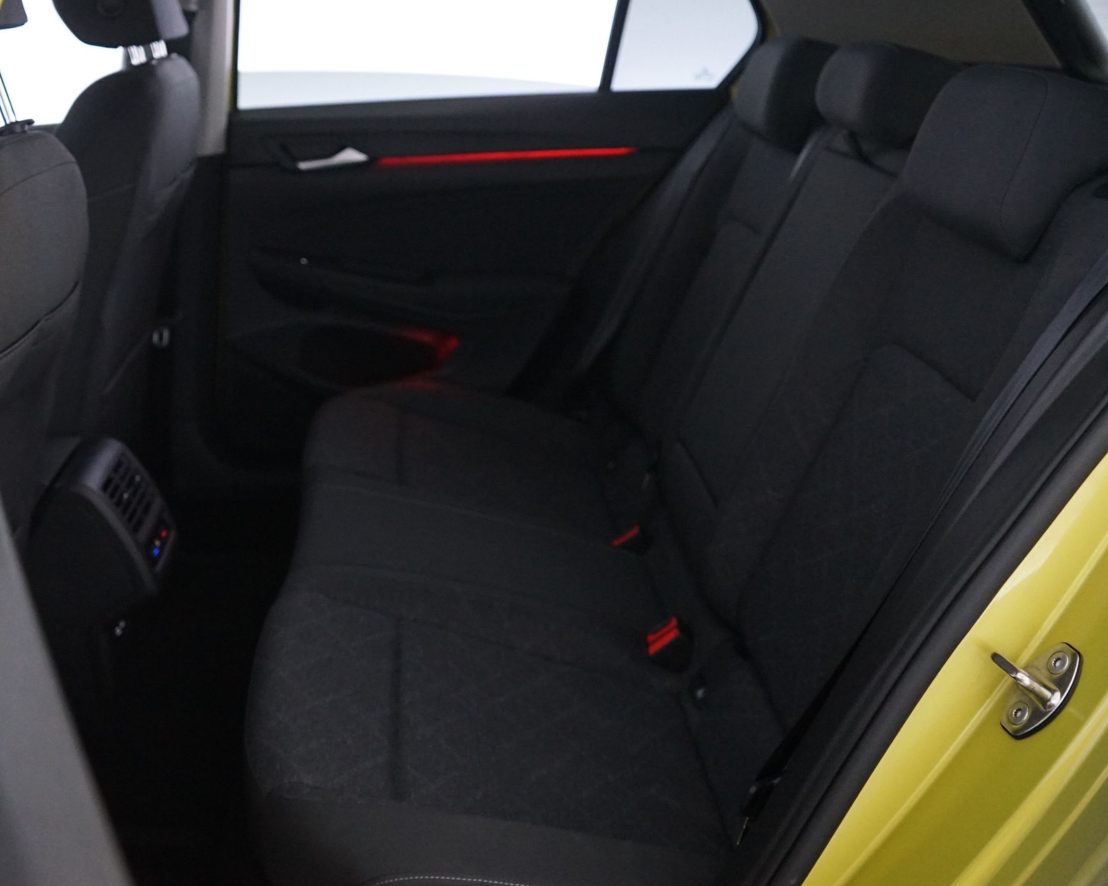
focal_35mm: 53
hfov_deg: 35.3
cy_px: 404
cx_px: 490
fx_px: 1738
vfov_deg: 28.6
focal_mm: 40
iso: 4000
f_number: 4
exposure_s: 1/15
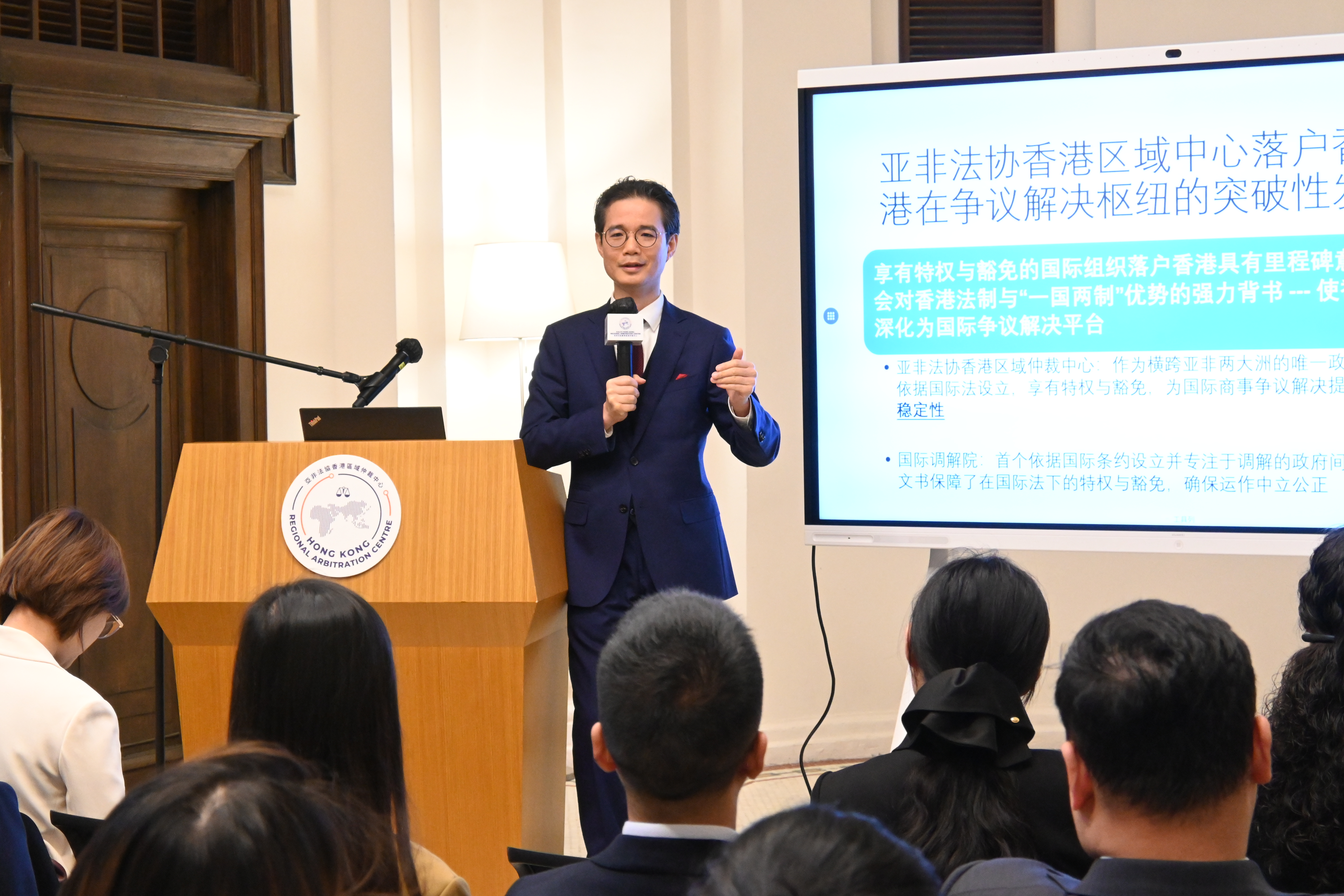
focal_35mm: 75
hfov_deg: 27.0
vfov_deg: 18.2
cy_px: 448
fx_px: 2800
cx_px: 672
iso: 4500
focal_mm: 50
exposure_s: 1/60
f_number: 6.3
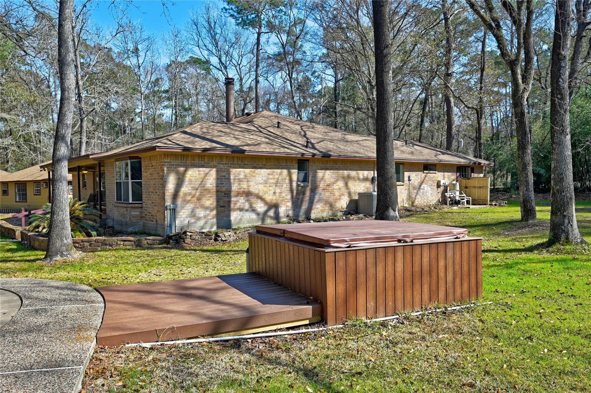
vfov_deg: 50.3
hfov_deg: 70.5
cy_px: 196
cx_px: 296
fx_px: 418
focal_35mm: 26
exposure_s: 1/500
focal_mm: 25.5
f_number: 8
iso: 400
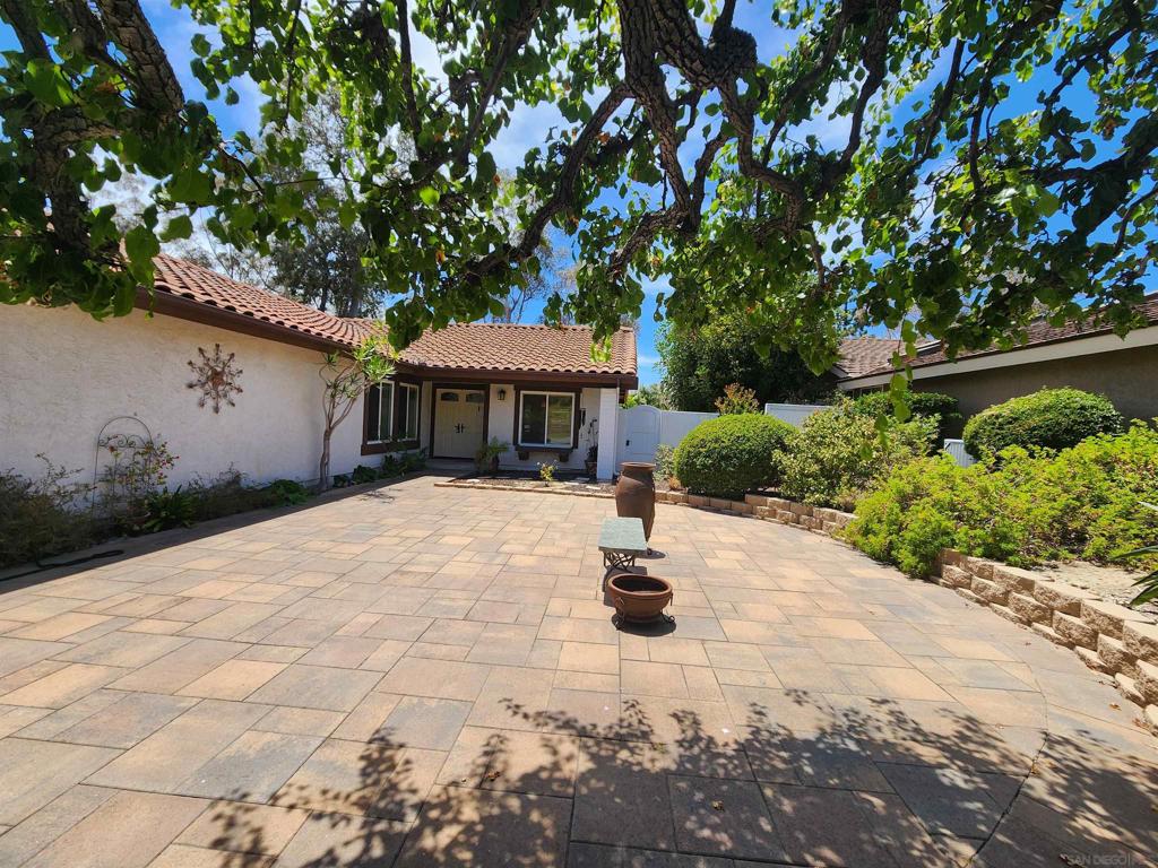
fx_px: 435
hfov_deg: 106.2
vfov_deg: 89.9
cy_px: 434
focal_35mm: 13
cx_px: 579
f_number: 2.2
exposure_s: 1/1151
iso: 50
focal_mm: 2.2
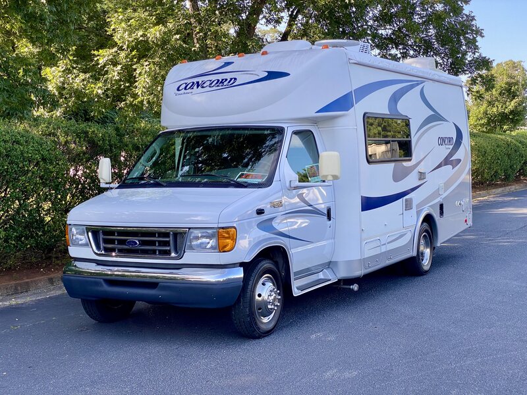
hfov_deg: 36.8
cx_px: 264
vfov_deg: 28.0
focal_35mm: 52
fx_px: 792
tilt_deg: -5.7
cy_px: 198
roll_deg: -0.4
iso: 20
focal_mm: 6
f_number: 2
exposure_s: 1/189
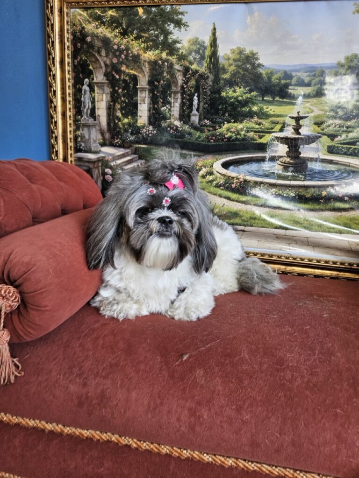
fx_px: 318
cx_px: 180
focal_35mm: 23
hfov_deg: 58.9
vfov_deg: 73.9
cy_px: 239
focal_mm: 5.4
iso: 50
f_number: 1.8
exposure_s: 1/120
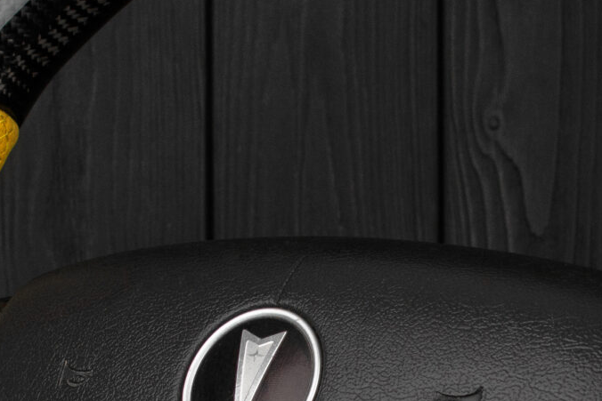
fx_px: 3326
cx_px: 340
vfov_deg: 6.9
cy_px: 425
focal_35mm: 199
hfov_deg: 10.3
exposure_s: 1/125
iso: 500
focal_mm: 35
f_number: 6.3
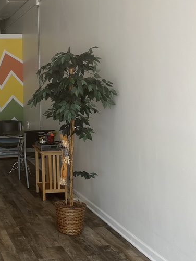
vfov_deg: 34.2
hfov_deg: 24.6
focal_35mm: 56
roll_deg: +1.4
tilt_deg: -4.1
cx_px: -12
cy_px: 98
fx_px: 423
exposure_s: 1/121
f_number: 1.5
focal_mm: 5.7
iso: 40
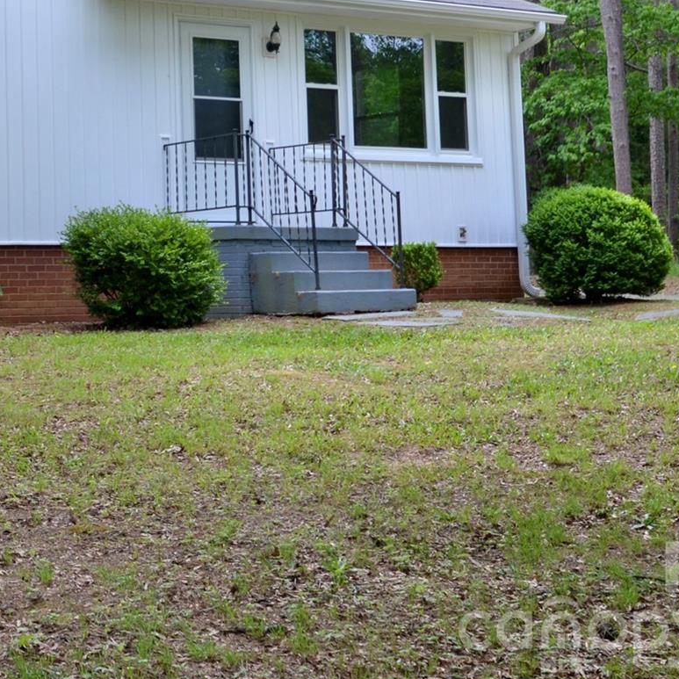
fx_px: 1798
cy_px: 108
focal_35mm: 81
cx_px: 55
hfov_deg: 20.9
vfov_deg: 21.1
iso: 220
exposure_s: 1/125
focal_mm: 24
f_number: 5.6
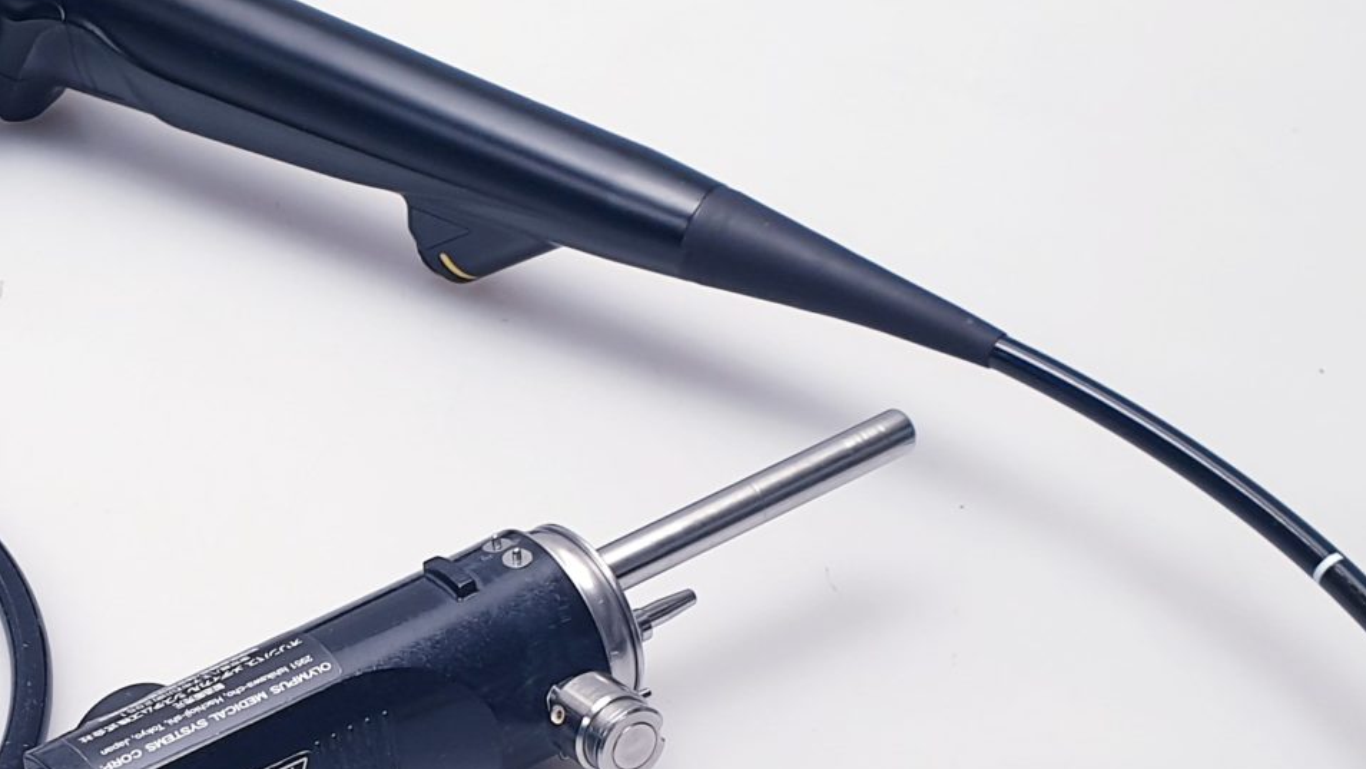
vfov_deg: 15.5
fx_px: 2753
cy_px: 823
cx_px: 136
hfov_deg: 26.9
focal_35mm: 76
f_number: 2.4
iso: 64
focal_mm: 4.3
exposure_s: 1/50
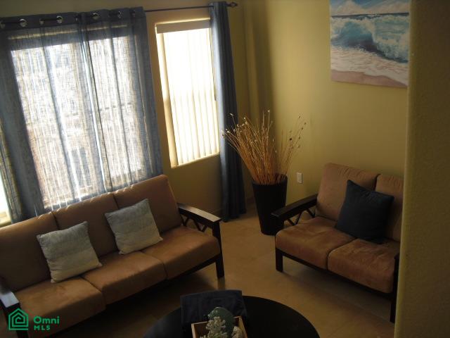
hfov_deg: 51.4
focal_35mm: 36
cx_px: 225
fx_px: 468
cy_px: 169
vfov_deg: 39.7
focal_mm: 6.3
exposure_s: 1/100
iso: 100
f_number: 3.1
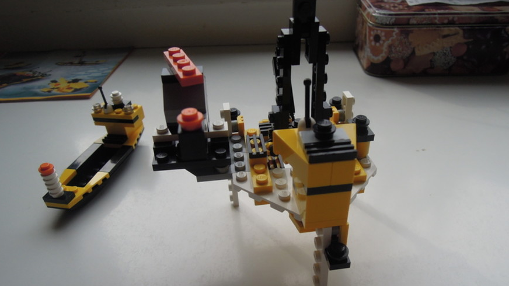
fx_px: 364
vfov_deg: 42.6
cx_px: 254
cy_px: 175
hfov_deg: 69.9
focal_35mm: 27
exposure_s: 1/640
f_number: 2.8
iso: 160
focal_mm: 4.3
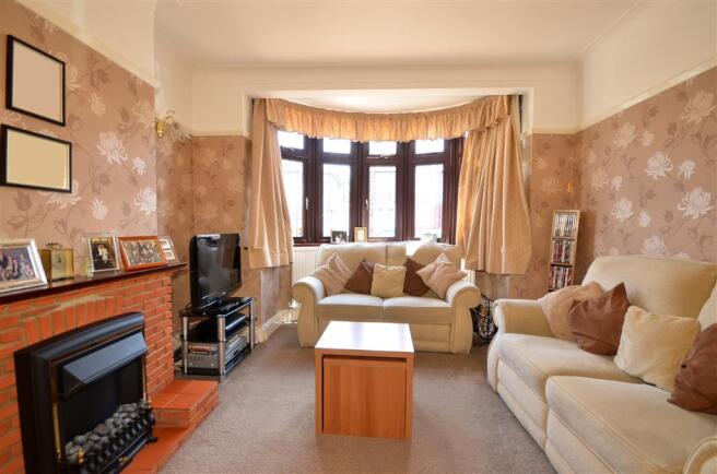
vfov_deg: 77.0
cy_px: 237
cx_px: 358
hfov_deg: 100.5
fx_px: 298
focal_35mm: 15
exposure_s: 1/6
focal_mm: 10
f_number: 13
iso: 320
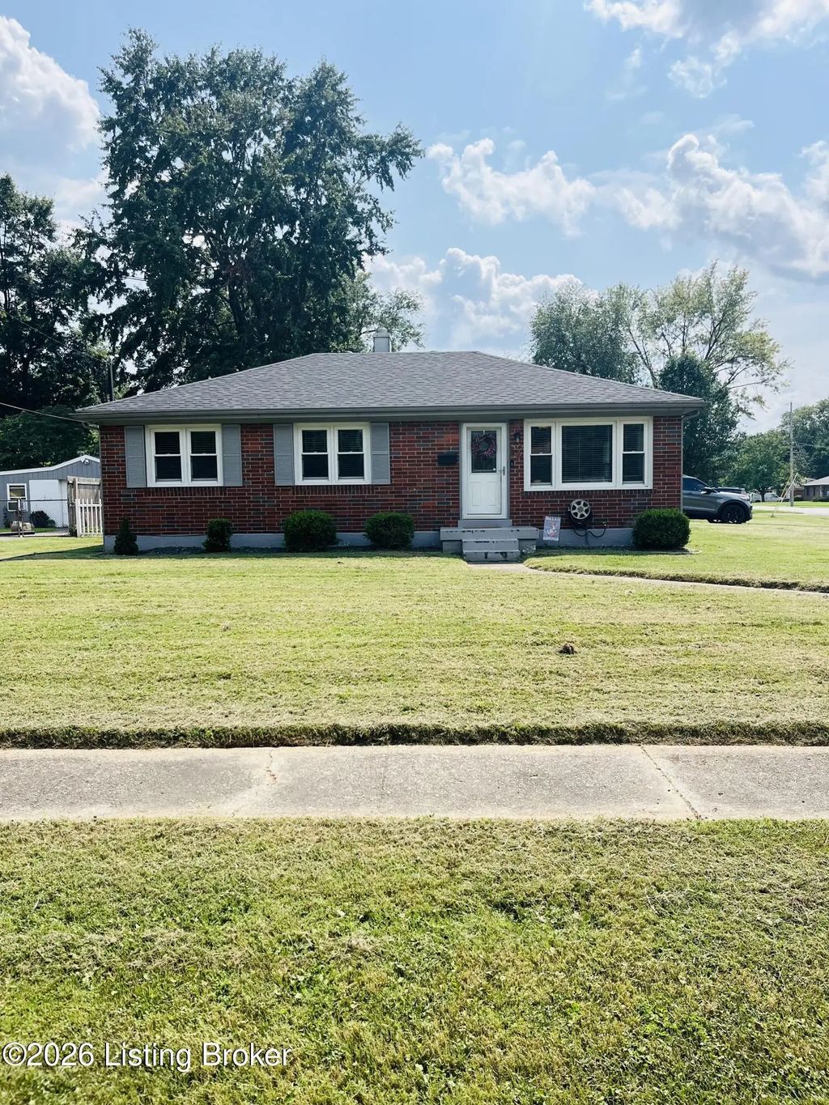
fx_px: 830
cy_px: 552
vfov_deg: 67.3
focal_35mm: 26
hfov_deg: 53.1
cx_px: 414
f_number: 1.6
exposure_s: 1/4149
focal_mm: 5.1
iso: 50
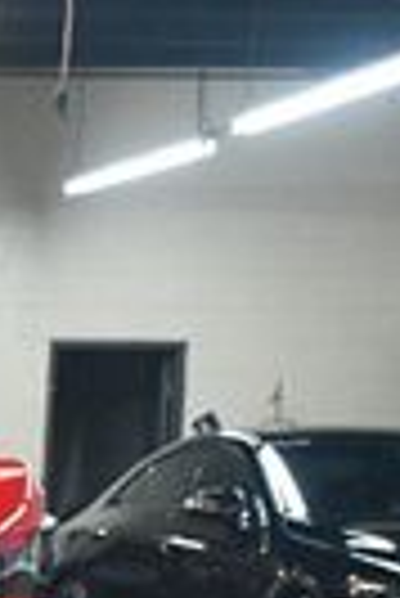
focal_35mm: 187
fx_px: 3108
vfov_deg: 10.5
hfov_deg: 6.6
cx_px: -876
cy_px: 953
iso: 2800
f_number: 3.8
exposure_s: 1/125
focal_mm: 26
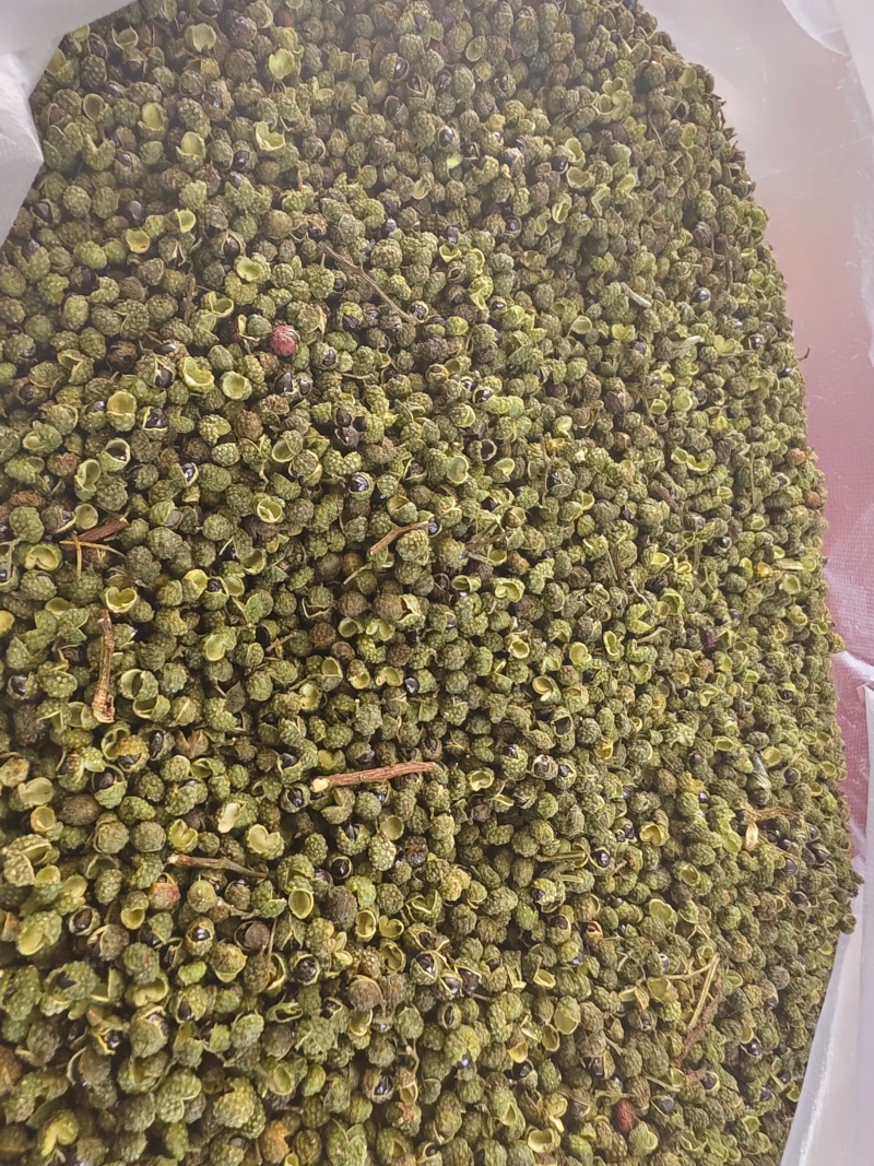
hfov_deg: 58.9
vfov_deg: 73.9
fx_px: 774
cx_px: 437
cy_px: 583
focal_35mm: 23
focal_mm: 2.59
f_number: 2.2
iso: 916
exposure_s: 1/50
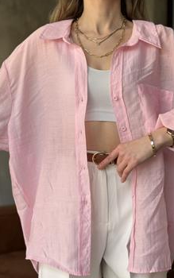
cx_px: 100
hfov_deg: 21.0
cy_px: 149
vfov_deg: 32.9
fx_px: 470
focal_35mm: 62
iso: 100
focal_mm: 6.76
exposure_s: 1/113
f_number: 1.78
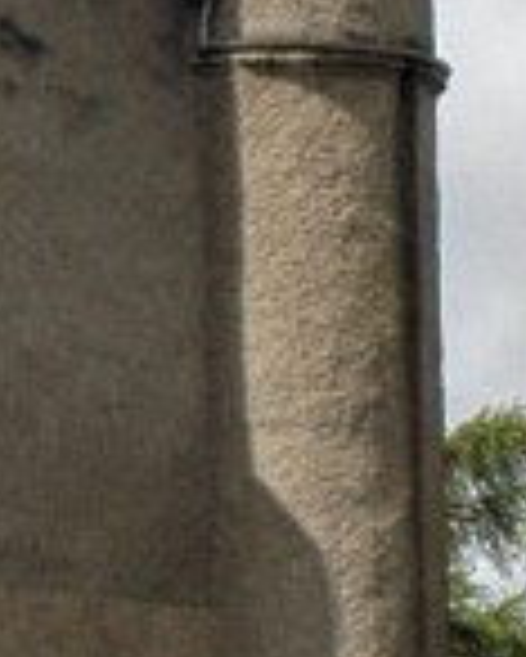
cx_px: -1852
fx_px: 10361
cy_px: 112
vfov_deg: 3.6
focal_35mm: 533
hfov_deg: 2.8
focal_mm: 34
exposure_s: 1/200
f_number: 7.1
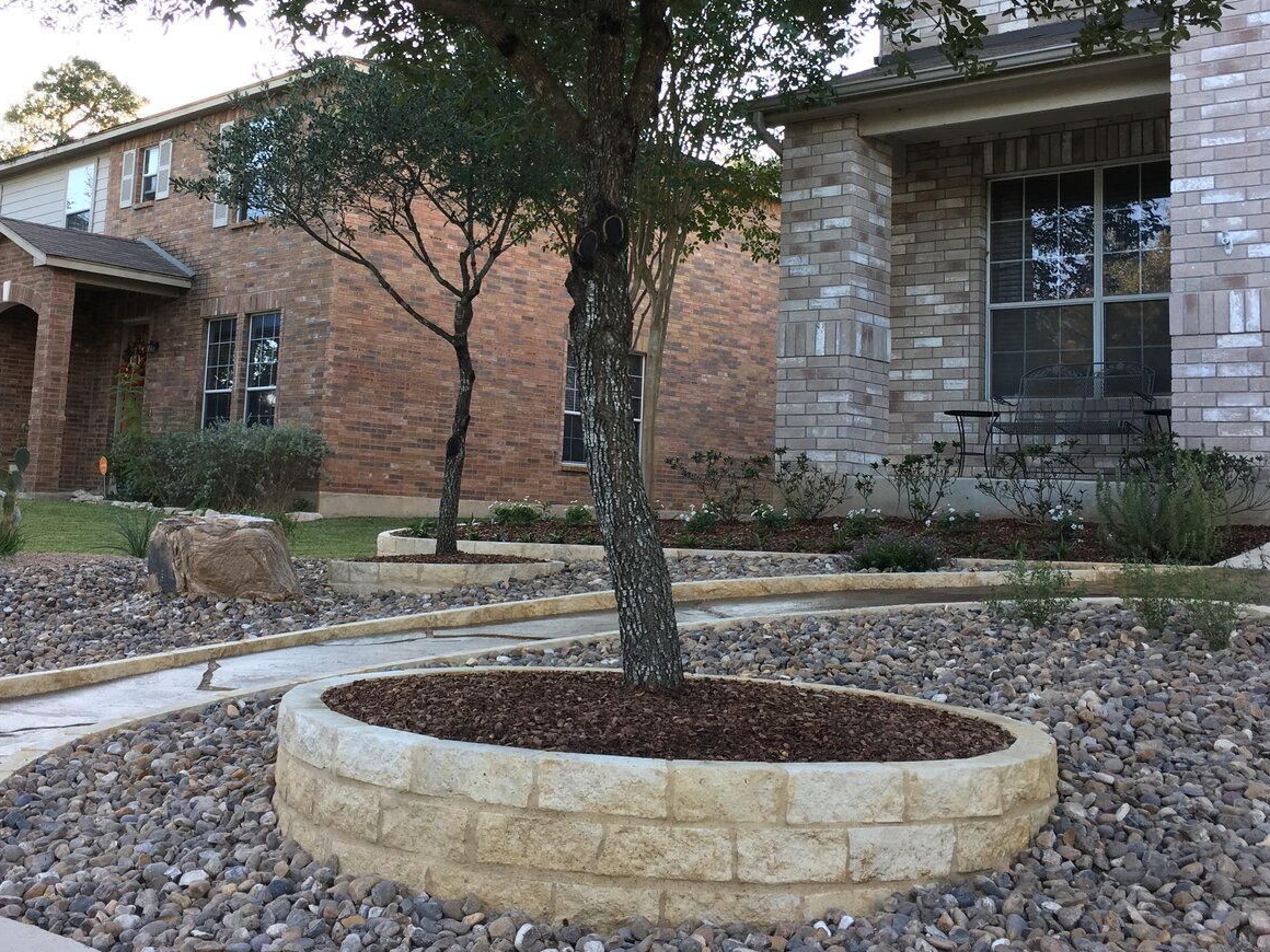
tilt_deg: +8.0
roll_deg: -2.6
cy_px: 323
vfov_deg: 35.6
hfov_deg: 46.8
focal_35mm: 40
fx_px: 1468
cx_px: 584
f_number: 2.2
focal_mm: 4.15
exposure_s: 1/120
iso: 32
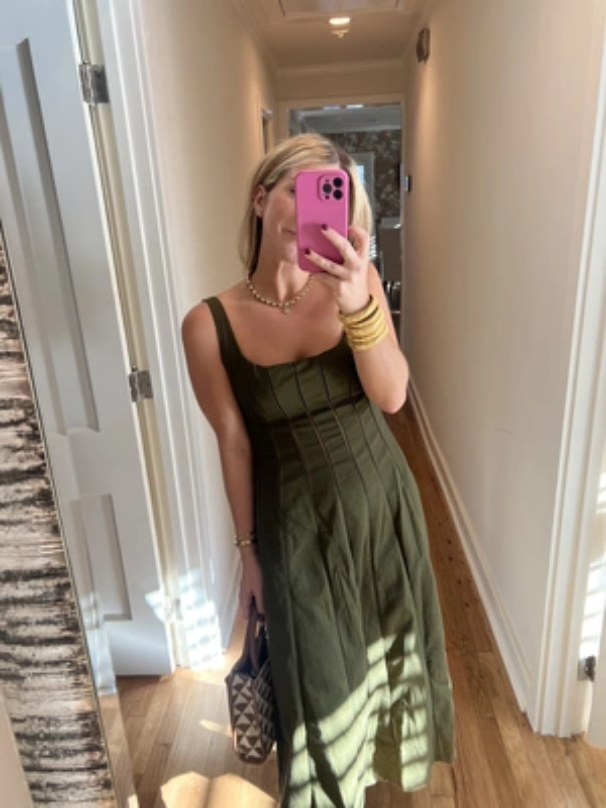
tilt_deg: -17.6
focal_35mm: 26
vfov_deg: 67.3
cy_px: 404
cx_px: 303
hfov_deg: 53.1
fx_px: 607
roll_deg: +3.8
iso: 125
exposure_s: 1/120
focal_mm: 5.7
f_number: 1.5
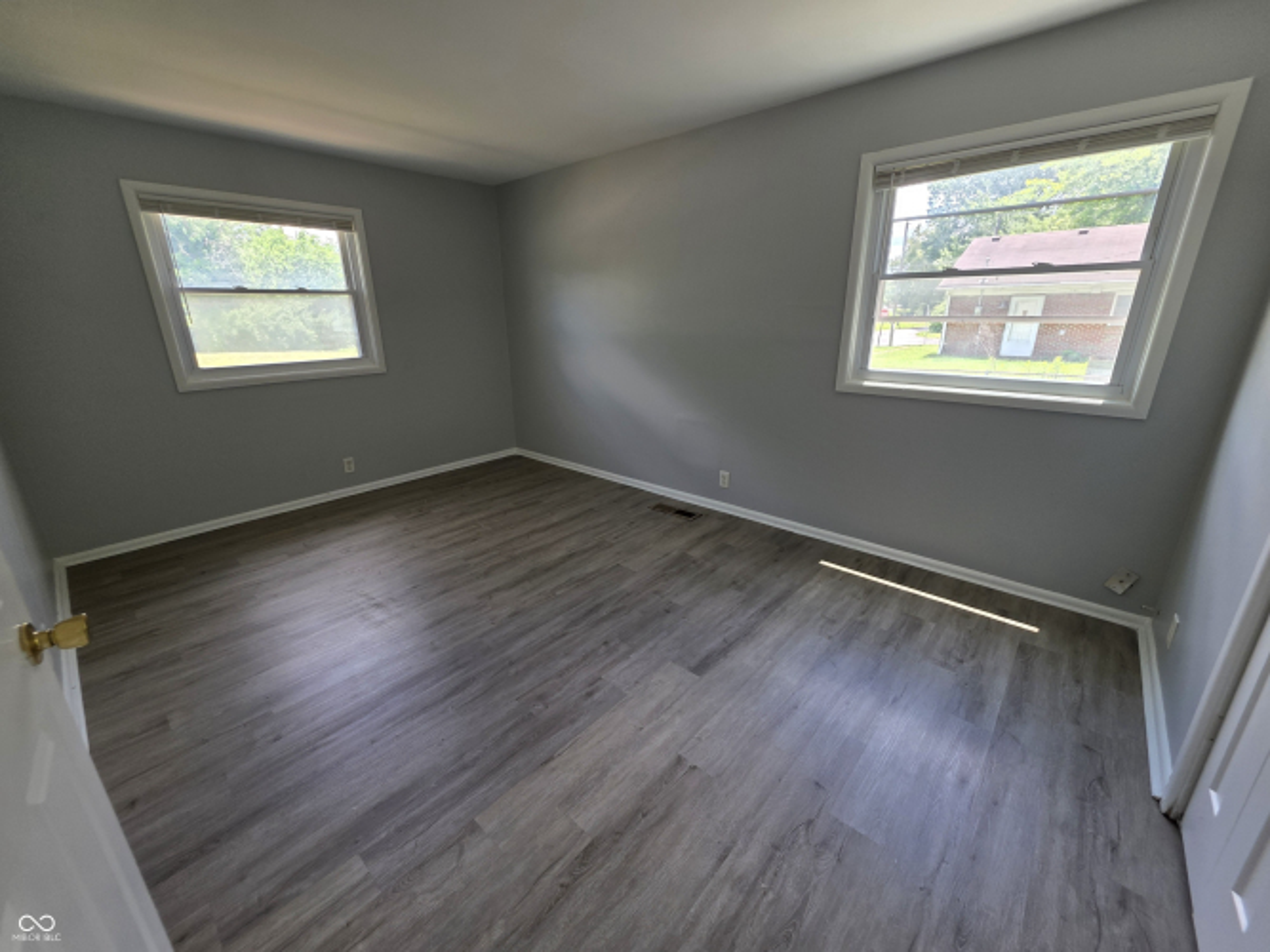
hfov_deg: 106.2
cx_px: 635
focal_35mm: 13
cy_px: 476
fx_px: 477
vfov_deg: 89.9
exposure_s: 1/120
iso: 50
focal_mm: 2.2
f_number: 1.9
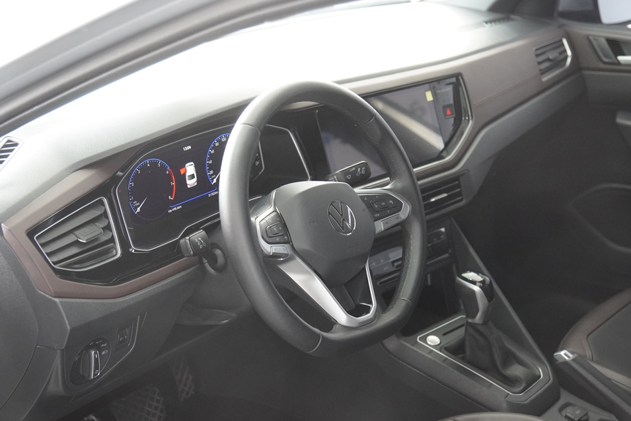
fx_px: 1044
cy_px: 219
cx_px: 338
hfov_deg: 33.6
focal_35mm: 60
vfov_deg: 22.8
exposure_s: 1/160
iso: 2000
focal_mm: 37
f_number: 2.8
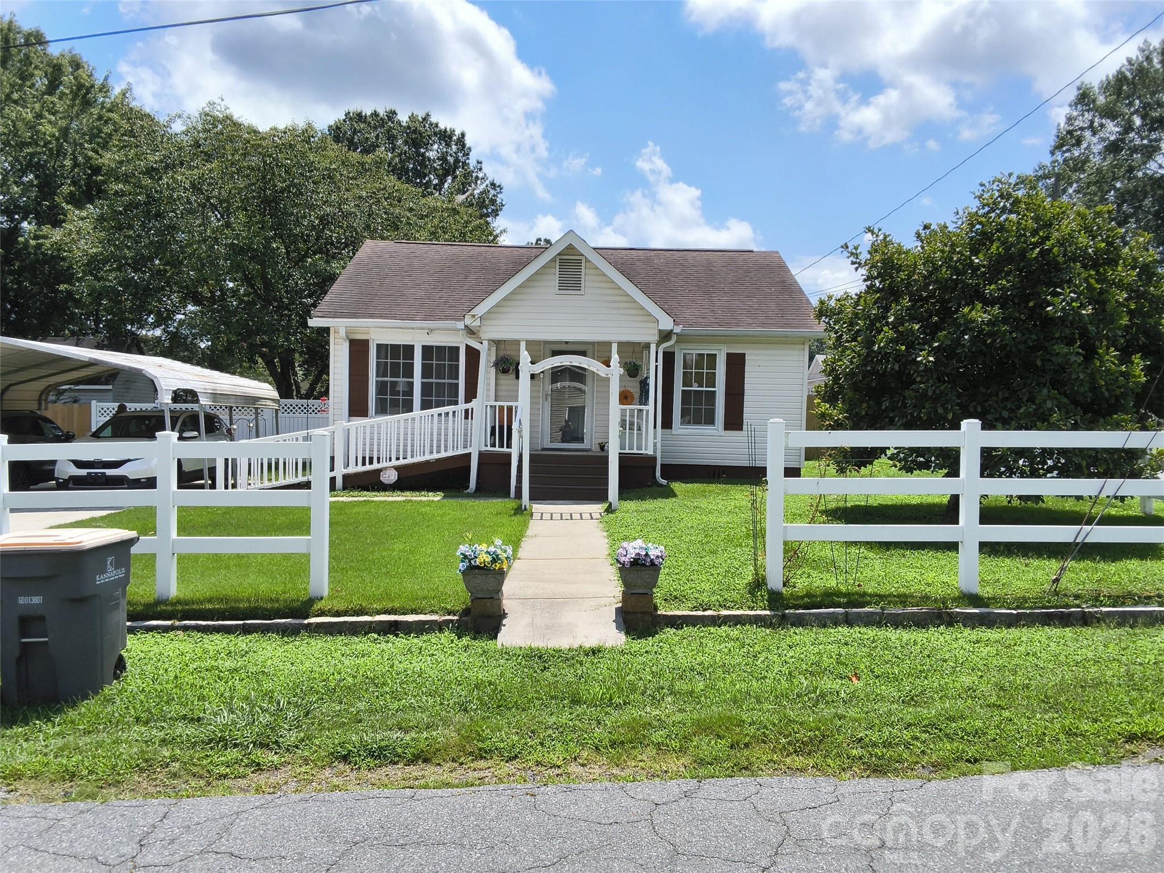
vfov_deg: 51.4
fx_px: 908
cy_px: 436
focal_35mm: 27
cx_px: 582
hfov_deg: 65.3
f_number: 2
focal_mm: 2.87
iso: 32
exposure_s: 1/2083
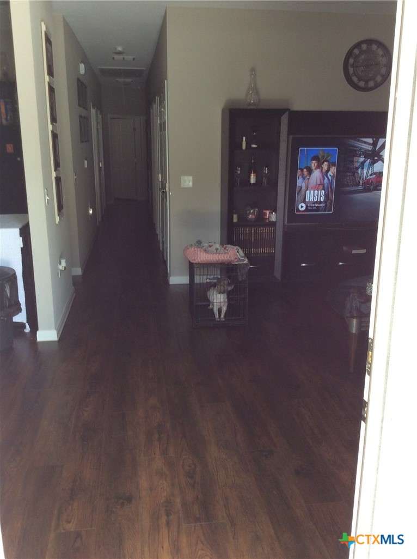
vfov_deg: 56.9
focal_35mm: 32
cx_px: 208
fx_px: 515
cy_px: 280
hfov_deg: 44.0
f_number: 2.4
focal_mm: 3.3
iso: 40
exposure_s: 1/24
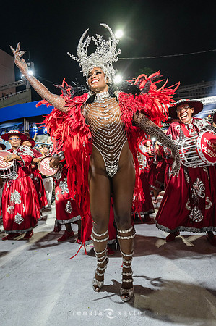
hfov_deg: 57.1
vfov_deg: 78.6
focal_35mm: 22
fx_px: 198
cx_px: 108
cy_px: 163
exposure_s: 1/250
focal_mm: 22
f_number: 4
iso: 5600
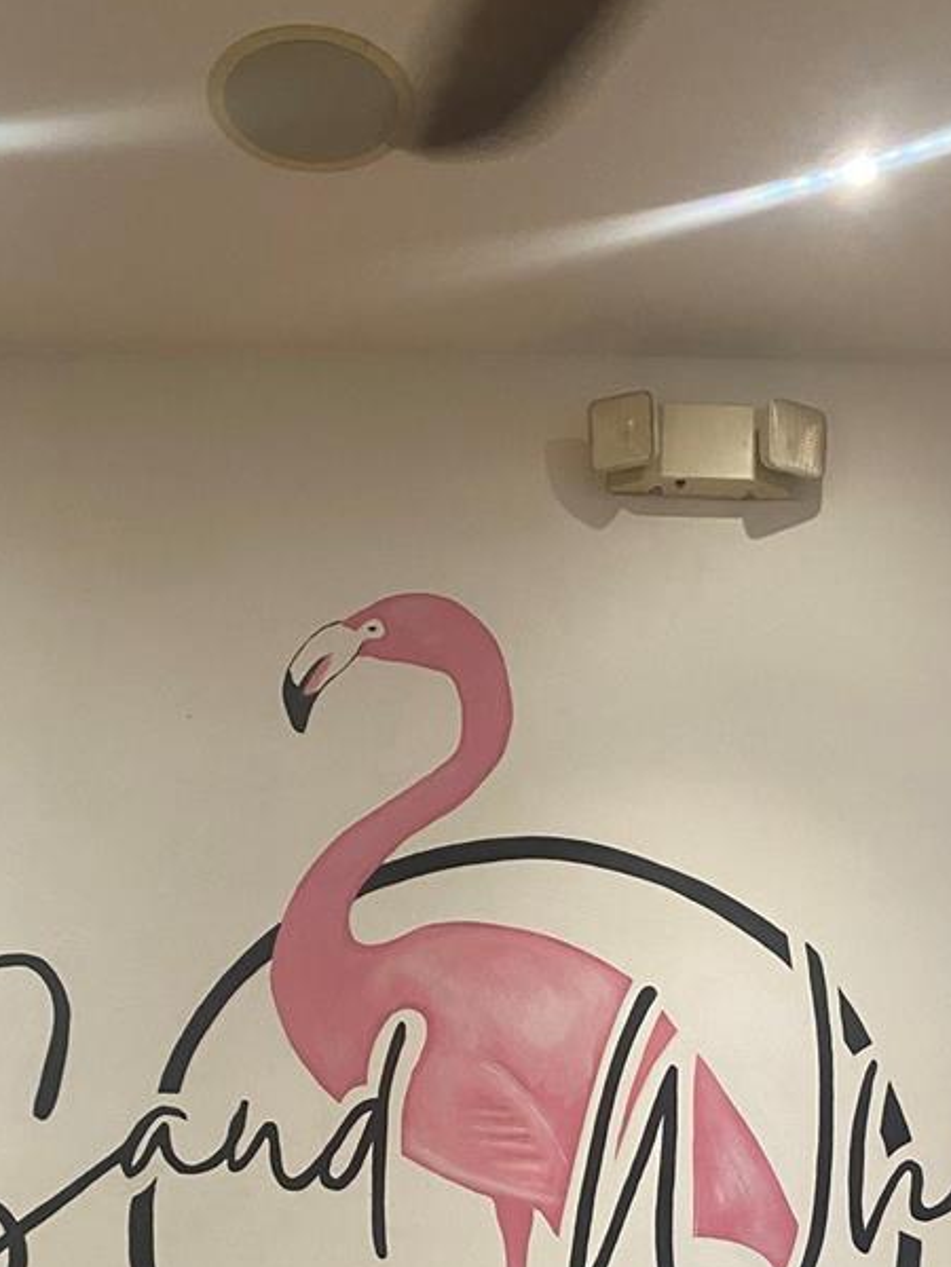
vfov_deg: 33.9
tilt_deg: +7.4
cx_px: 433
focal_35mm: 52
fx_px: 1905
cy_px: 1244
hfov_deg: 28.0
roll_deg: -2.6
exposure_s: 1/60
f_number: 1.8
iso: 250
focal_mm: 4.25
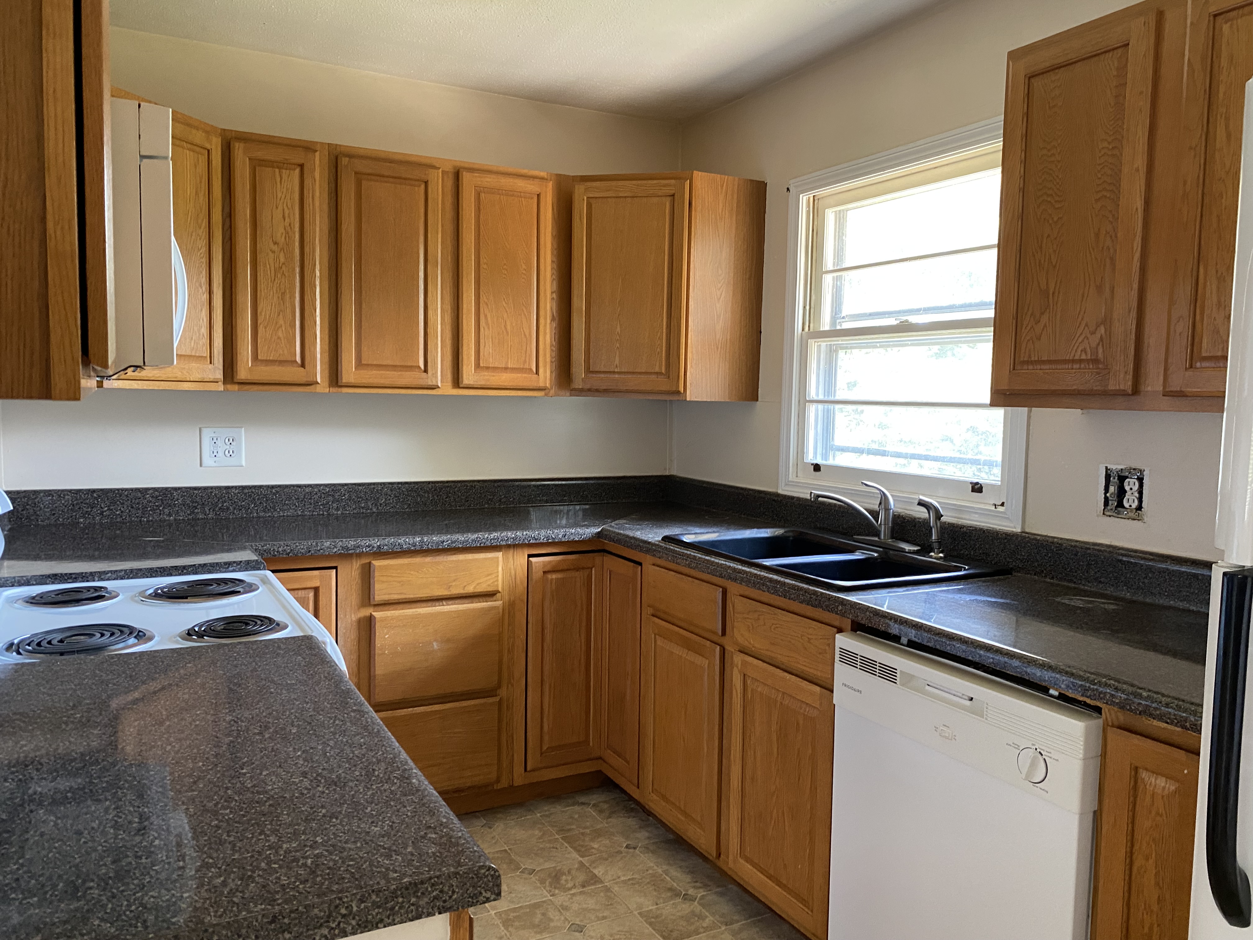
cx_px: 626
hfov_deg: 67.3
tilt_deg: -5.7
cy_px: 470
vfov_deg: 53.1
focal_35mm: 26
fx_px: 941
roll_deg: -0.5
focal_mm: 4.25
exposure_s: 1/60
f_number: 1.8
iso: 250
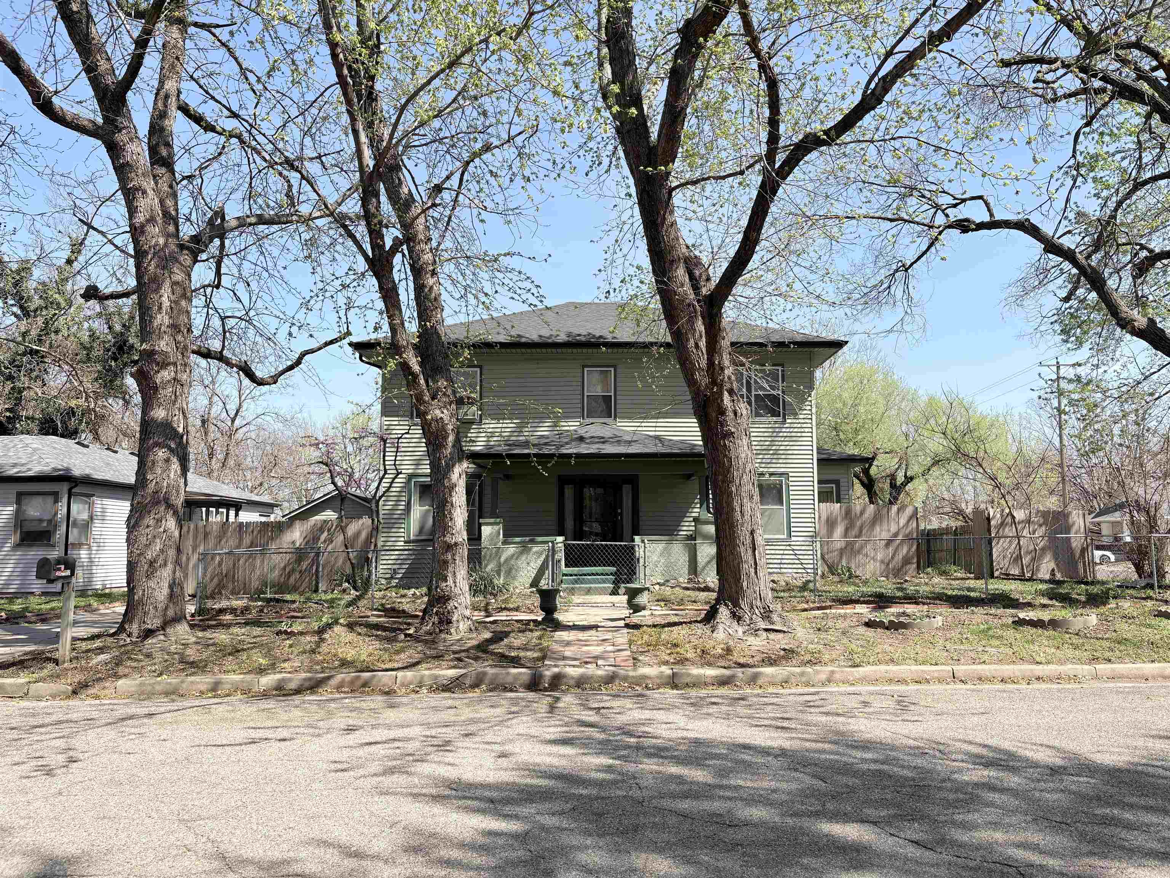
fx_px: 879
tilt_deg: +6.7
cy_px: 439
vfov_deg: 53.1
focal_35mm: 26
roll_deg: -0.1
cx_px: 585
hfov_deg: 67.3
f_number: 1.6
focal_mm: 5.96
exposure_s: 1/1517
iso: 50
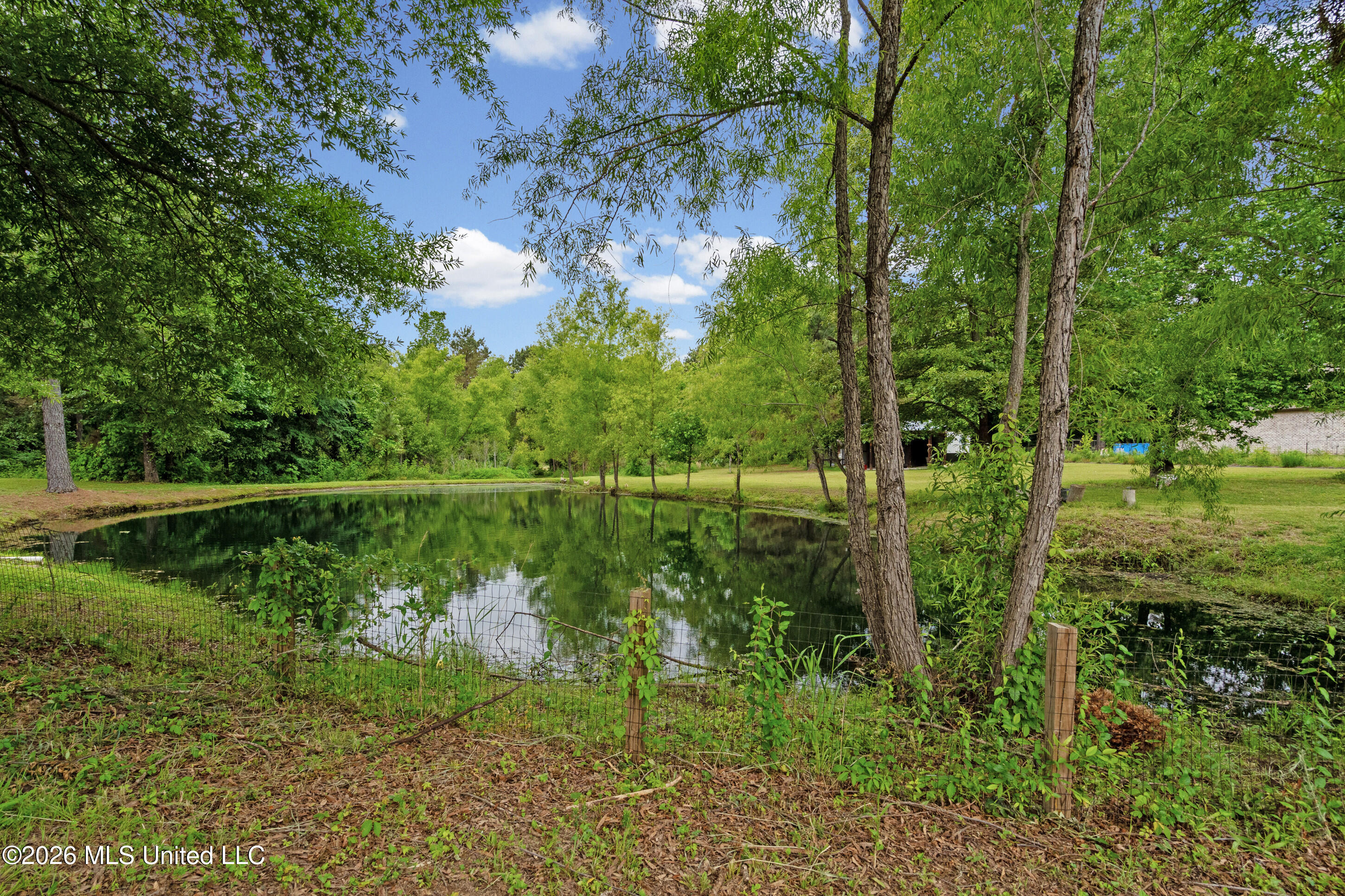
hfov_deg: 96.7
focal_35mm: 16
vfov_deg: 73.7
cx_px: 672
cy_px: 448
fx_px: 598
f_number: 9
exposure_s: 1/640
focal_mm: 16
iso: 800
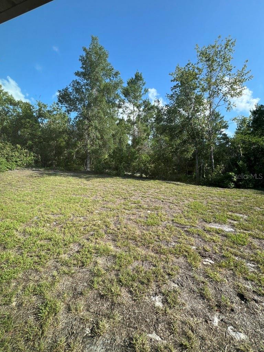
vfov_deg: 106.2
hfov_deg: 89.9
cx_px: 132
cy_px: 176
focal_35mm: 13
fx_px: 132
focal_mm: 1.57
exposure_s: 1/483
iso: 32
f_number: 1.8
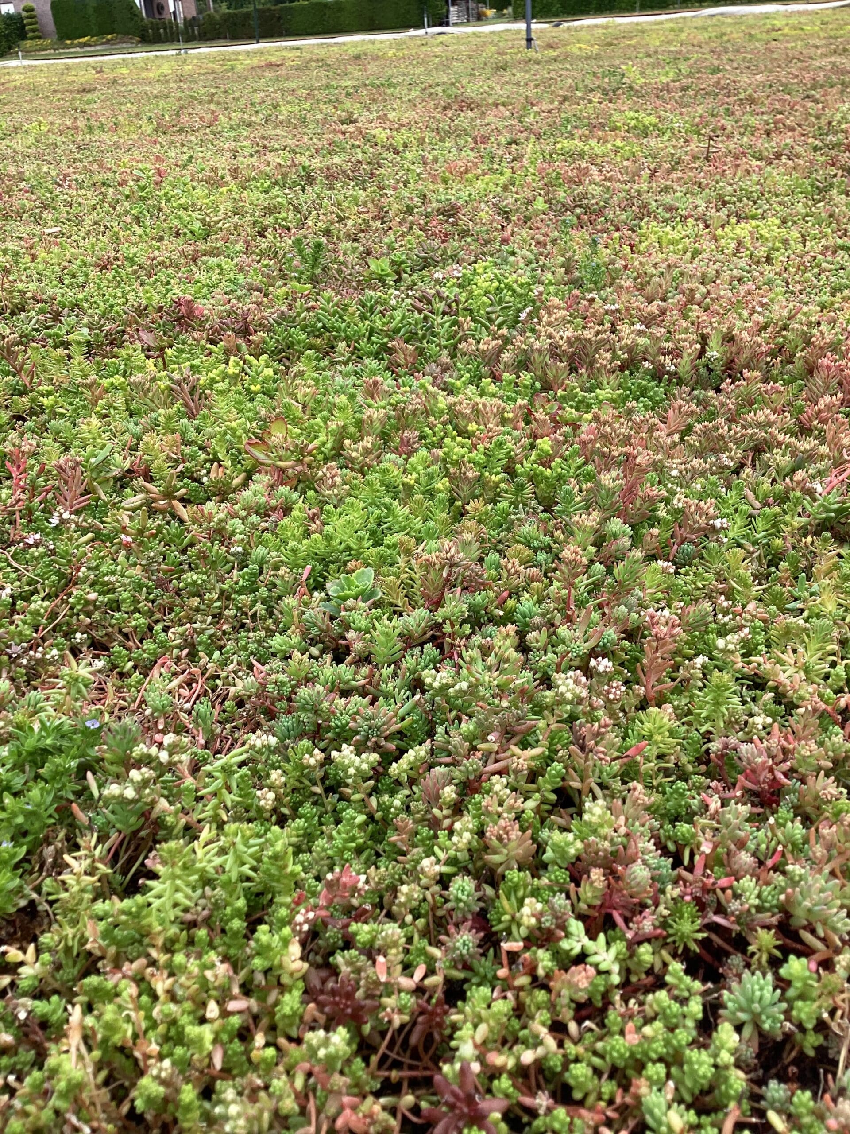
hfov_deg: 45.4
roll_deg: +3.8
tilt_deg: -27.4
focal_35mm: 31
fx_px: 1015
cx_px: 425
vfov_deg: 58.4
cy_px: 567
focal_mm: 3.3
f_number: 2.4
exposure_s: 1/342
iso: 25
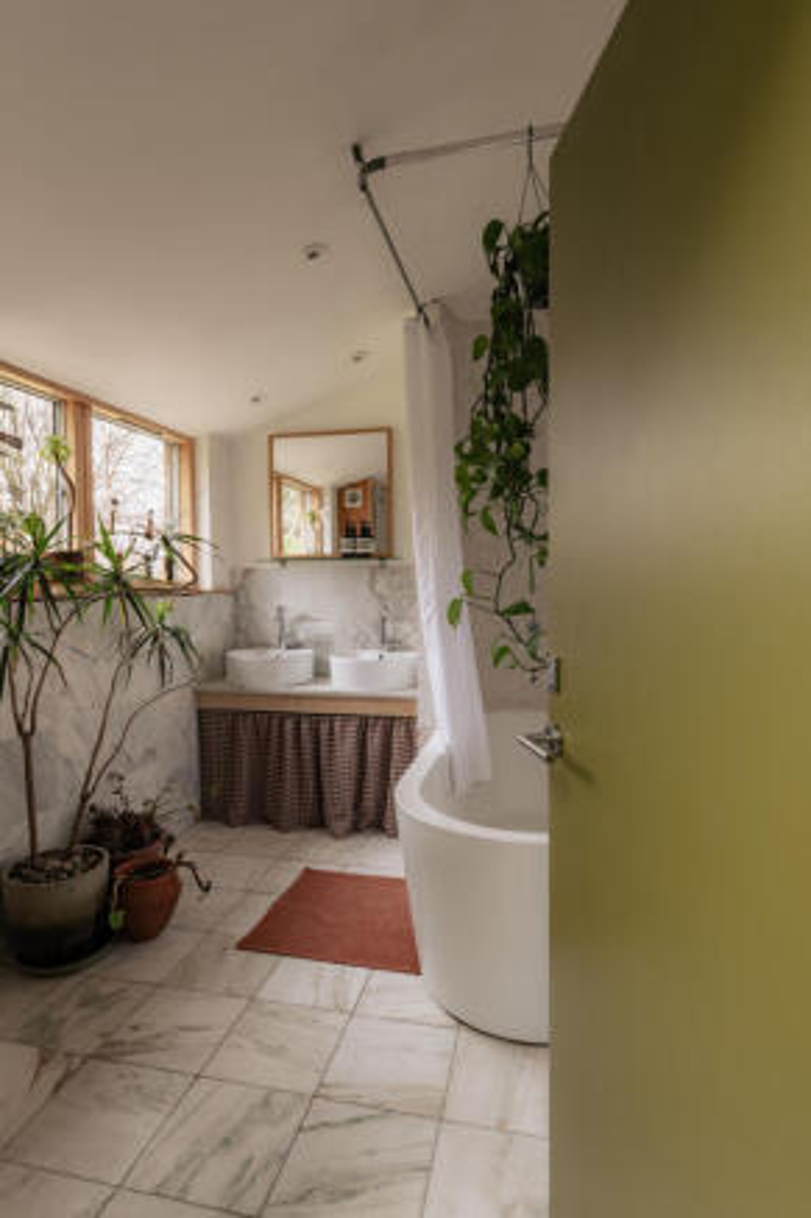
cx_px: 406
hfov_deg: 73.7
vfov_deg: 96.8
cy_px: 609
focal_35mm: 16
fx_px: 541
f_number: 8
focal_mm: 16
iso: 200
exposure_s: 1/50
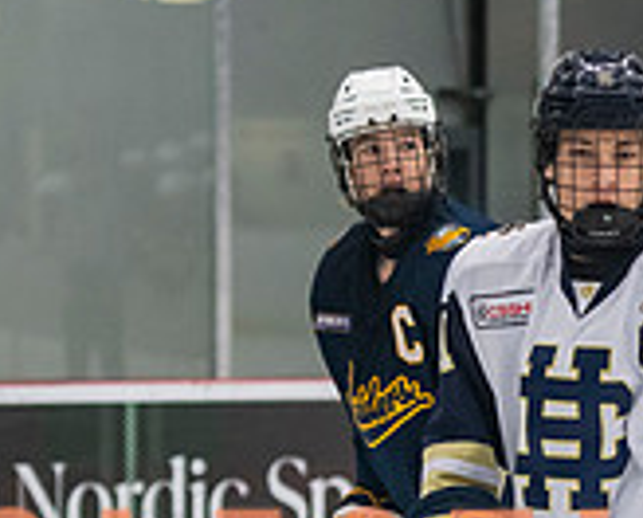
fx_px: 7745
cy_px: 606
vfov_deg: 3.8
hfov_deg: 4.7
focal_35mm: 406
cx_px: 685
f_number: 3.2
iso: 2000
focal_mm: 92
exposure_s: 1/640
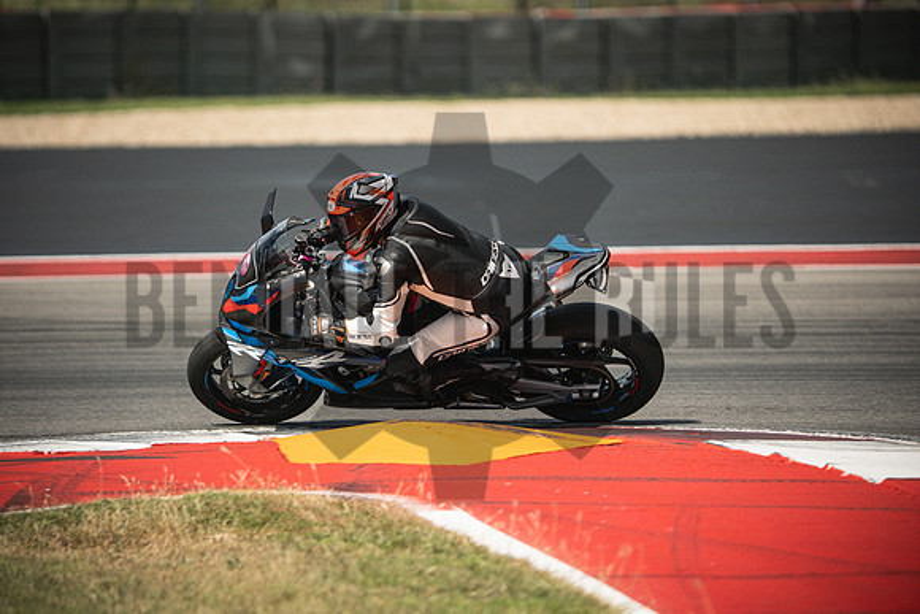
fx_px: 7668
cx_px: 460
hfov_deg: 6.9
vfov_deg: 4.6
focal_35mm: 300
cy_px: 307
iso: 1600
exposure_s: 1/1600
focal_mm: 200
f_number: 2
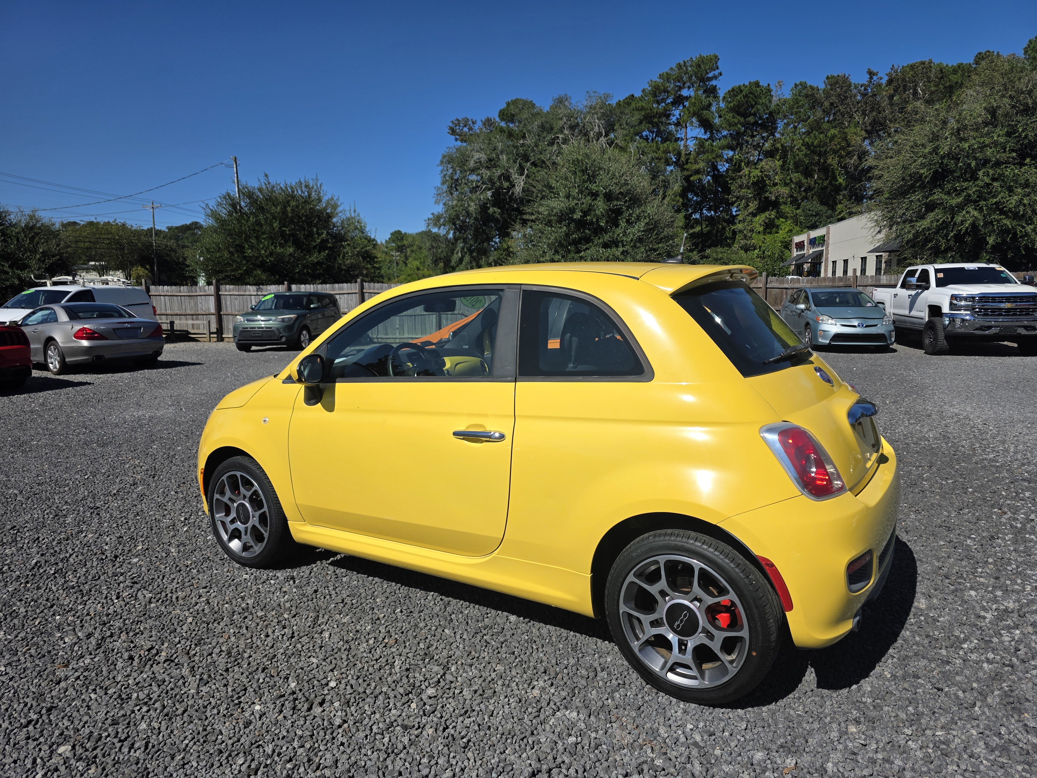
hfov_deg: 73.9
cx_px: 518
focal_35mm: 23
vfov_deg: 58.9
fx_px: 689
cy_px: 389
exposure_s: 1/7944
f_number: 1.7
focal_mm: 6.3
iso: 64
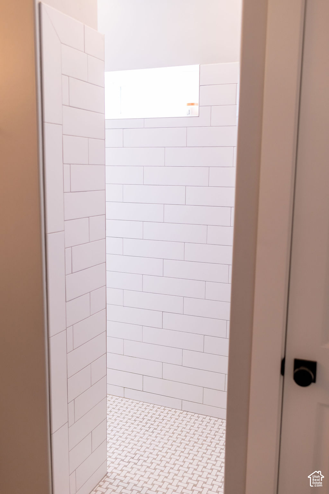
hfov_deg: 37.9
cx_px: 164
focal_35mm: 35
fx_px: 480
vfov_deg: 54.4
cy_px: 247
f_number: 3.2
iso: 800
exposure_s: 1/250
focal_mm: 35
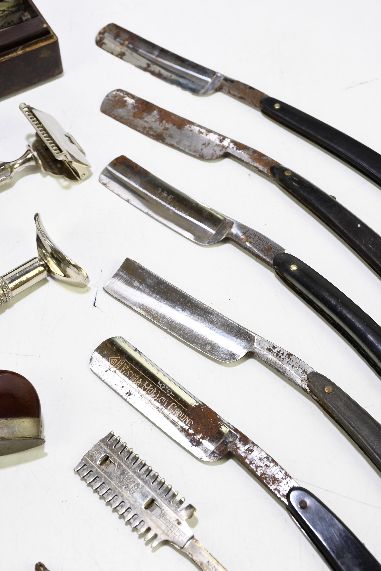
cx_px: 190
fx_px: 1143
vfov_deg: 28.1
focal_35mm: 72
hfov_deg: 18.9
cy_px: 286
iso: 1250
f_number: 10
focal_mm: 48
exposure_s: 1/160
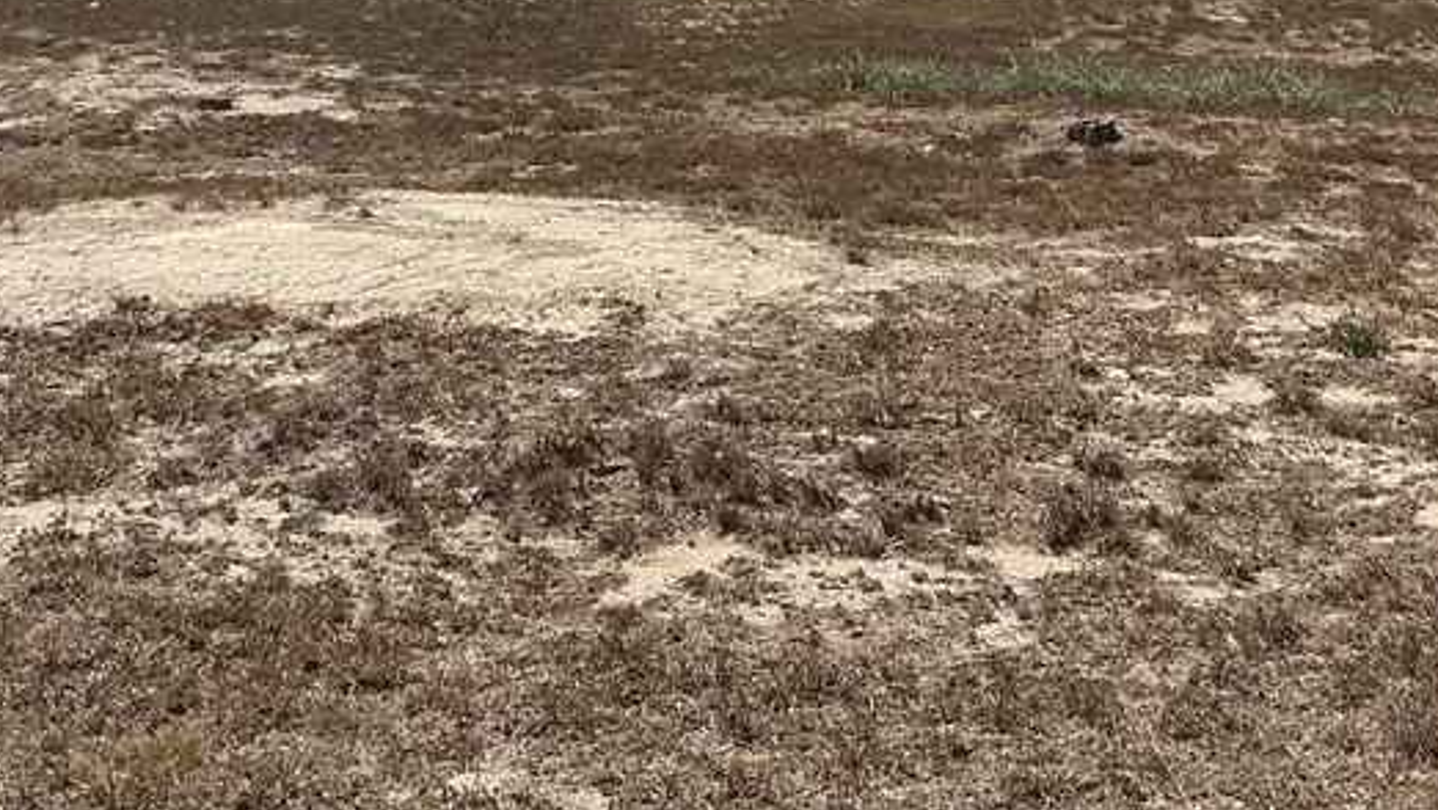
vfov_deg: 18.5
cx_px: 730
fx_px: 2365
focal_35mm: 62
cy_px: -129
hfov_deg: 33.8
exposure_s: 1/3534
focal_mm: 3
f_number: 1.8
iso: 25
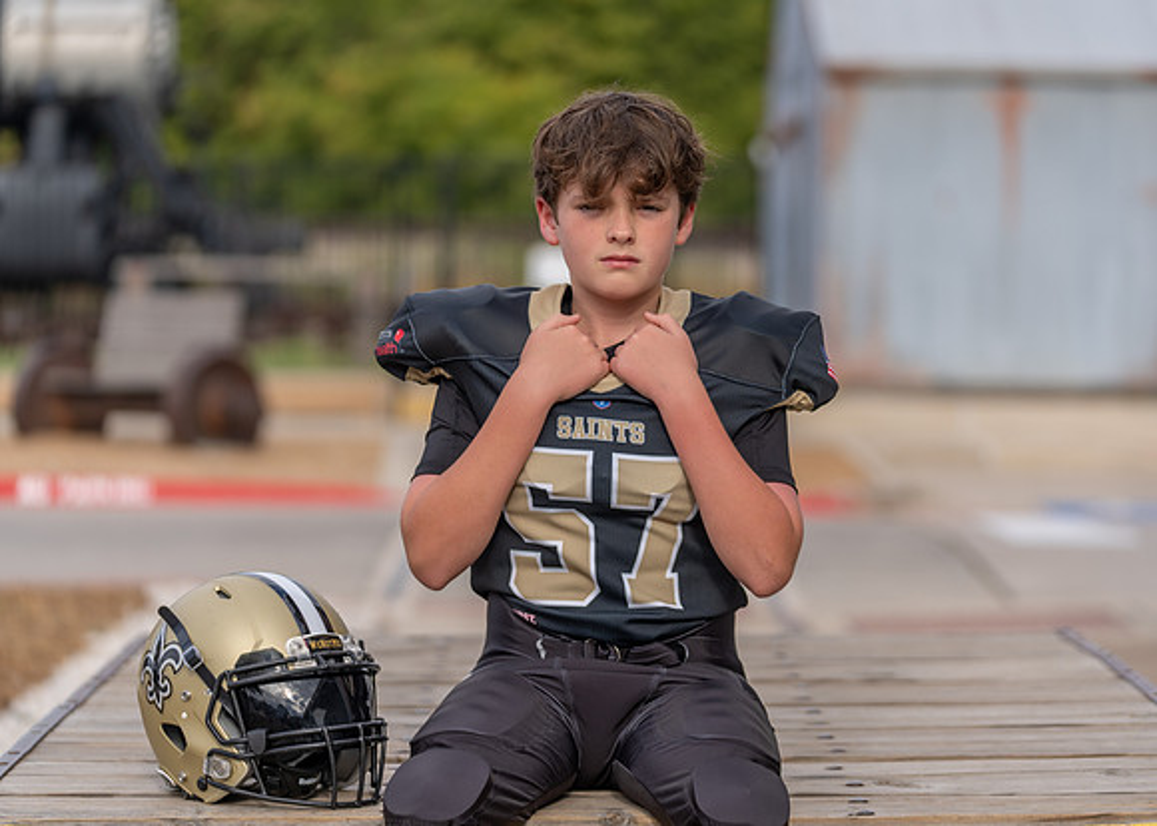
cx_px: 624
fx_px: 3866
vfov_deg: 12.2
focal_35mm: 118
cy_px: 410
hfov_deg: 17.0
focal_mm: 109
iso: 100
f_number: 2.8
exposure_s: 1/800
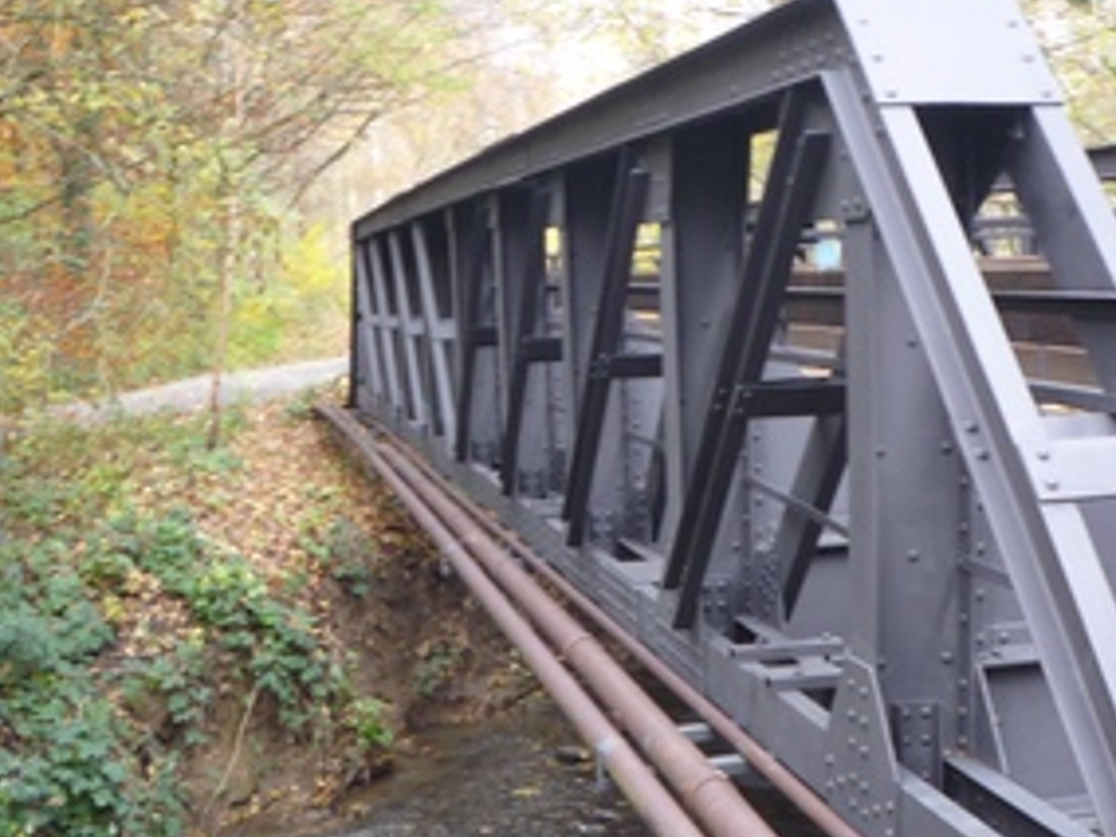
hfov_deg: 35.5
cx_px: 621
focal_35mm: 54
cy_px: 586
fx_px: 1741
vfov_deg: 26.8
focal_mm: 5.2
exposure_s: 1/30
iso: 125
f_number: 3.3
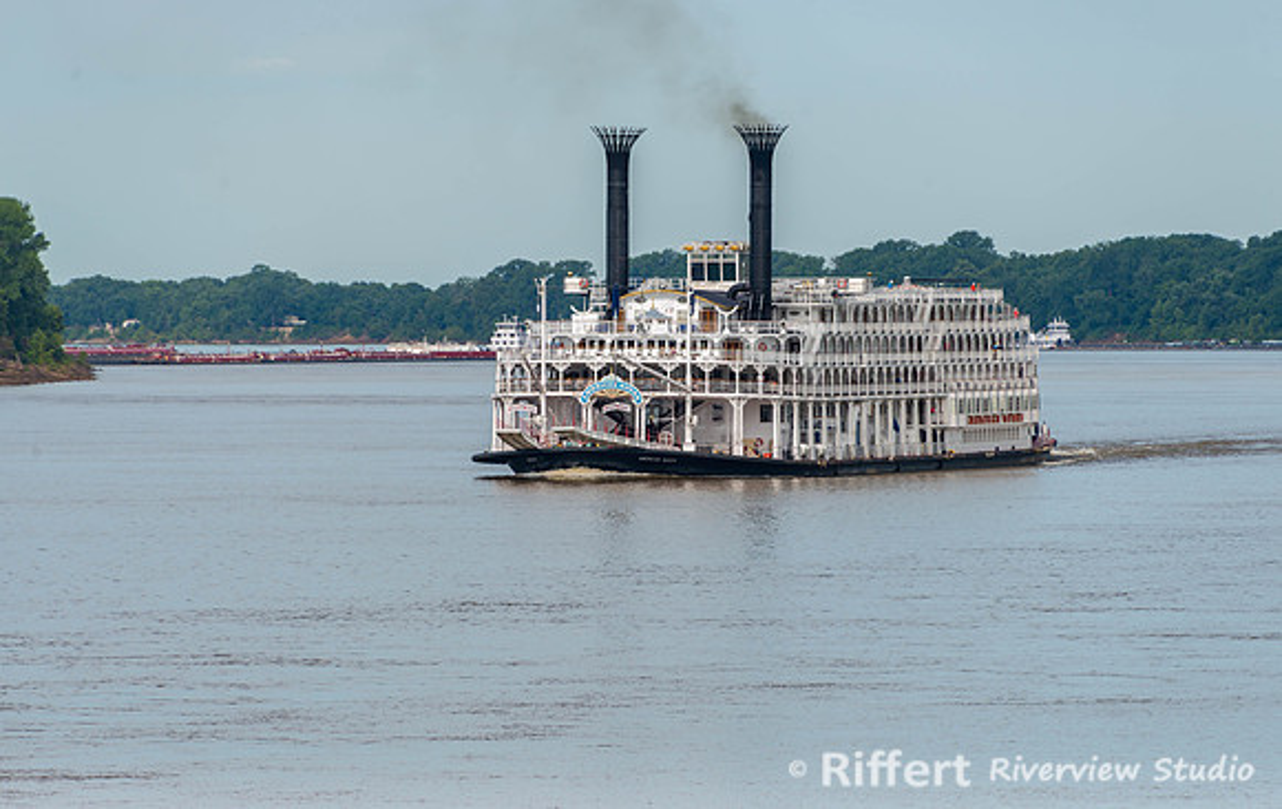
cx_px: 684
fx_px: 11545
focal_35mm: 330
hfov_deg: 6.4
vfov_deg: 4.0
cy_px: 371
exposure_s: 1/160
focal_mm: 300
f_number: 8
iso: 100
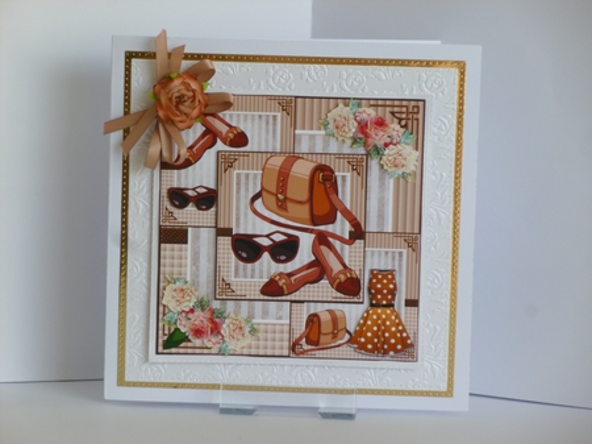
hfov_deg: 13.1
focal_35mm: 151
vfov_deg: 9.8
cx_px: 296
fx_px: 2581
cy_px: 222
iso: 100
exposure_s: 1/40
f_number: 5.8
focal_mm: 26.9
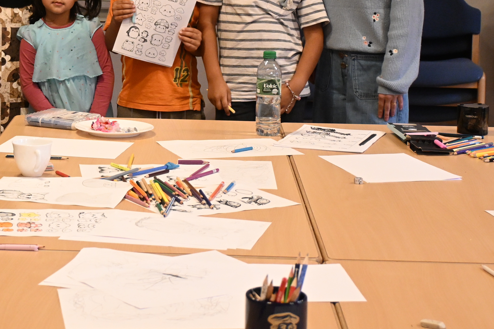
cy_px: 20
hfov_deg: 19.9
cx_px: 64
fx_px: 1385
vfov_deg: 13.4
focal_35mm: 101
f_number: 5.3
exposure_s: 1/60
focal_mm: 35
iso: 2500
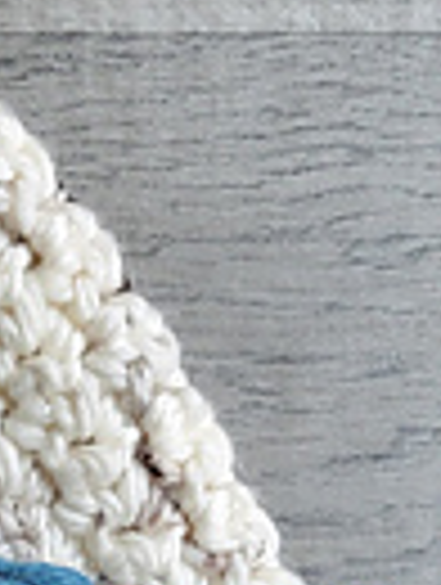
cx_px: -248
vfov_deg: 14.4
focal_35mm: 128
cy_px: 864
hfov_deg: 11.1
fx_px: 2167
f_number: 1.8
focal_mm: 5.4
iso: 200
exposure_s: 1/60
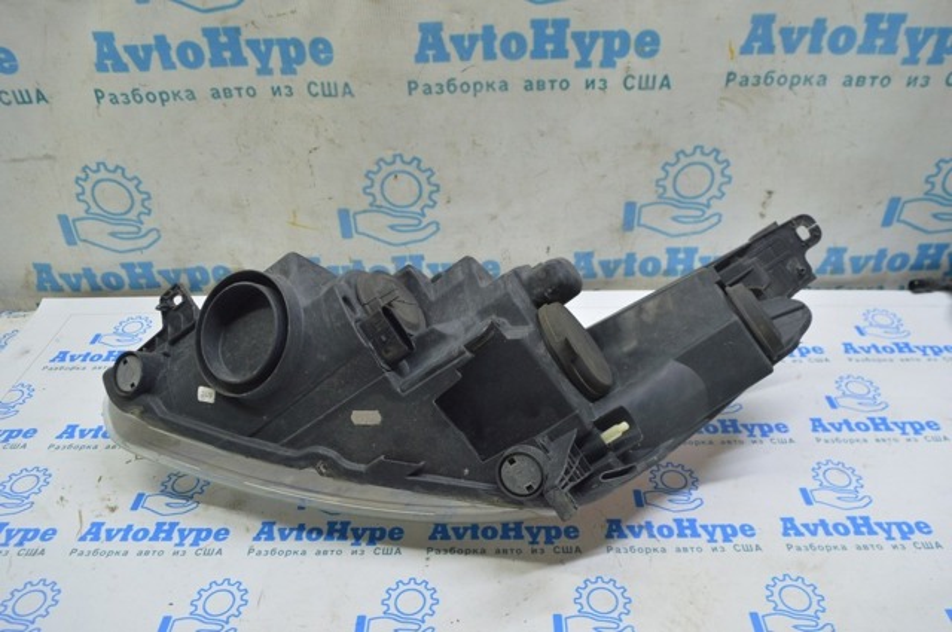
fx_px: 713
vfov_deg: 47.8
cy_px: 316
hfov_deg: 67.4
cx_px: 476
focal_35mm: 27
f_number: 5.6
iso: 400
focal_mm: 18
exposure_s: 1/20
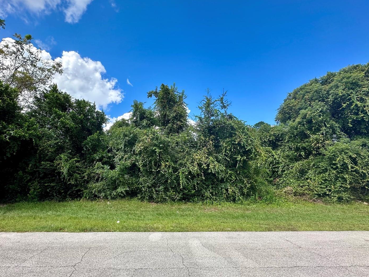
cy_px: 147
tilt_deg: +11.1
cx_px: 162
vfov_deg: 78.0
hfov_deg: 94.1
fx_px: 171
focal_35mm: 16
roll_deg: -1.2
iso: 40
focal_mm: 2.22
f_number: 2.2
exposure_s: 1/670
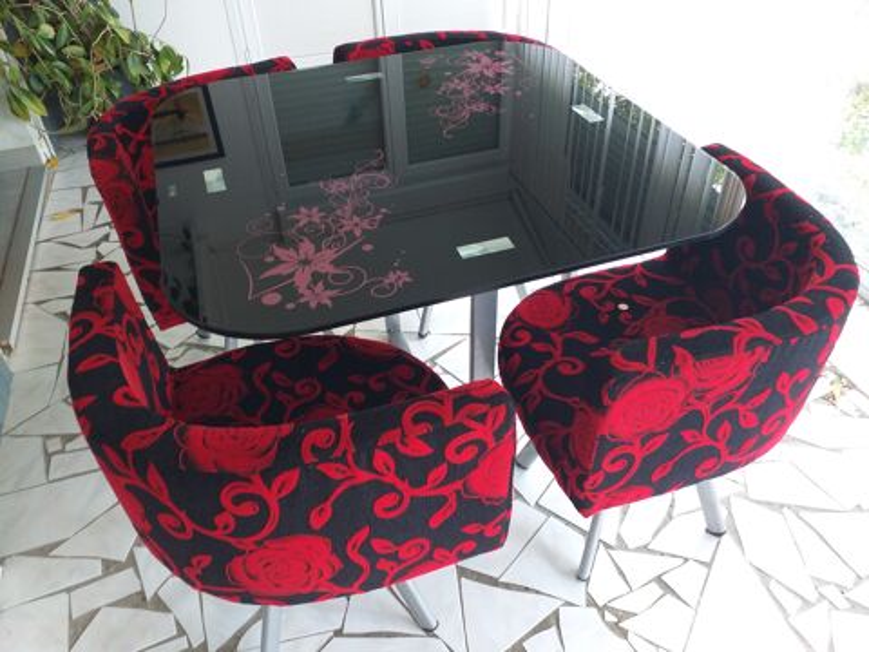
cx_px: 434
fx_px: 653
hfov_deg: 67.3
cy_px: 326
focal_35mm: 26
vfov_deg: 53.1
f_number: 1.9
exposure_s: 1/25
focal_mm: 3.6
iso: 160
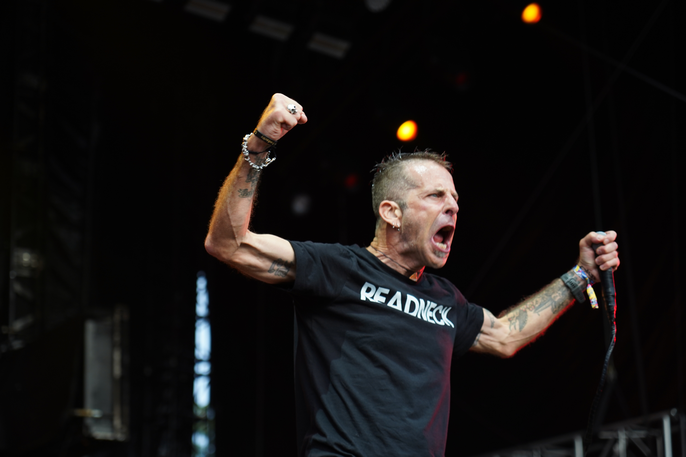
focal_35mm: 105
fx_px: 2001
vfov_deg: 13.0
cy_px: 228
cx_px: 343
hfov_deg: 19.5
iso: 400
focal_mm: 105
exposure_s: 1/125
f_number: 4
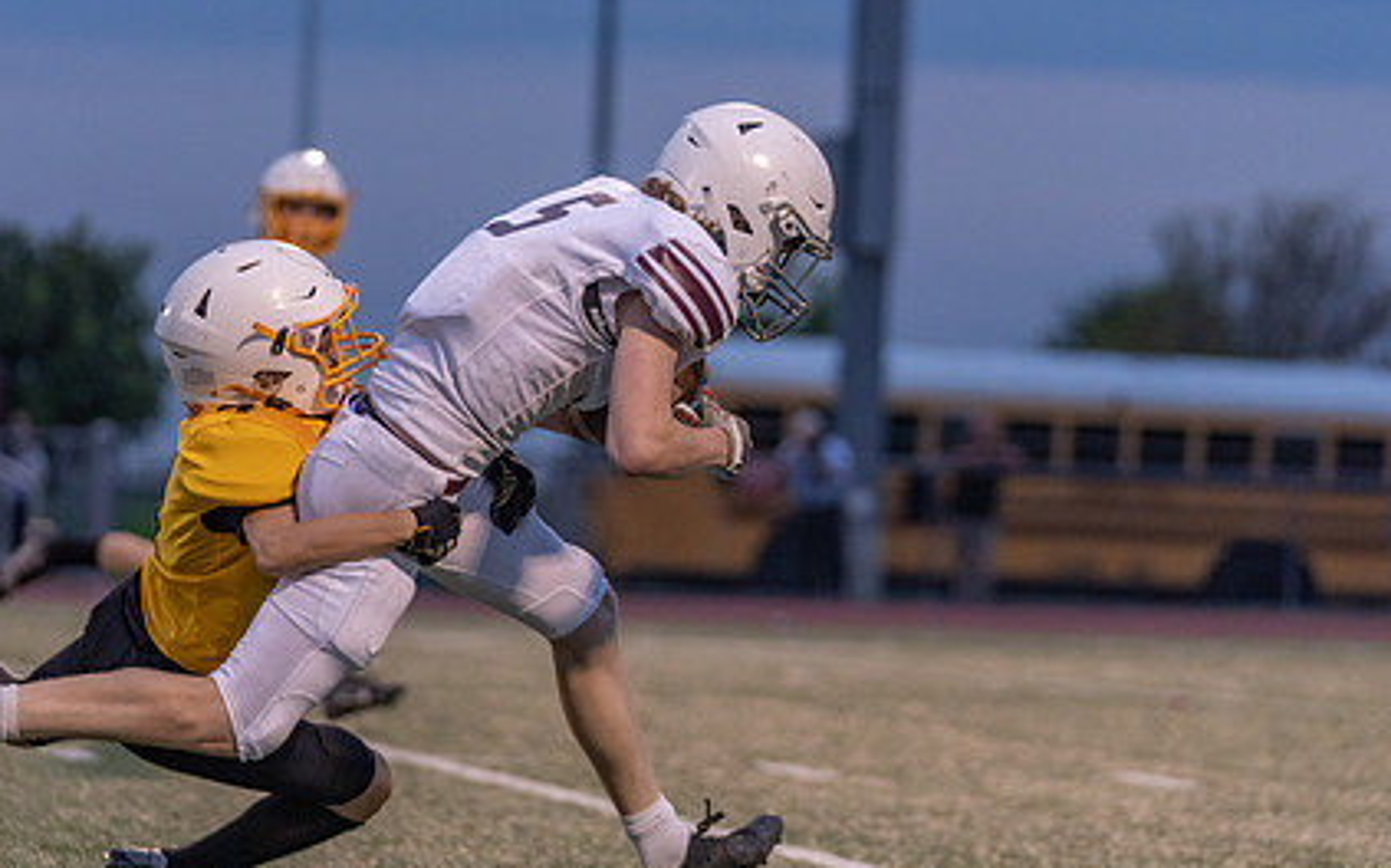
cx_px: 582
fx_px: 7996
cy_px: 317
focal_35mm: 211
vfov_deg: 6.2
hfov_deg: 9.9
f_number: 2.8
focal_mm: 131
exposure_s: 1/1250
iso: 2000
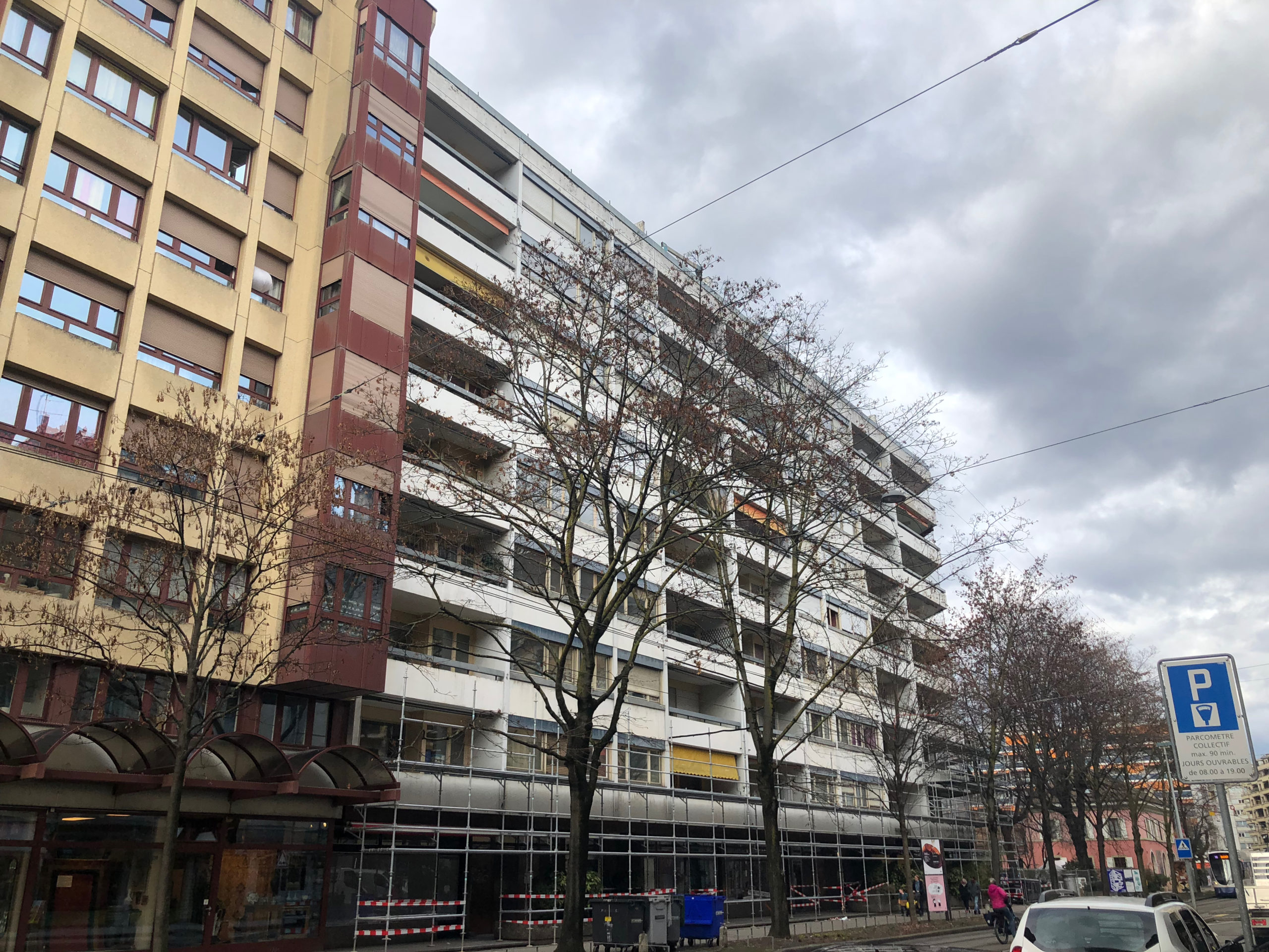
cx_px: 634
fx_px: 1026
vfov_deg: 49.7
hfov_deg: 63.4
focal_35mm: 28
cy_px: 476
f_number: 1.8
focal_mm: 4
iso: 20
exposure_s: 1/952
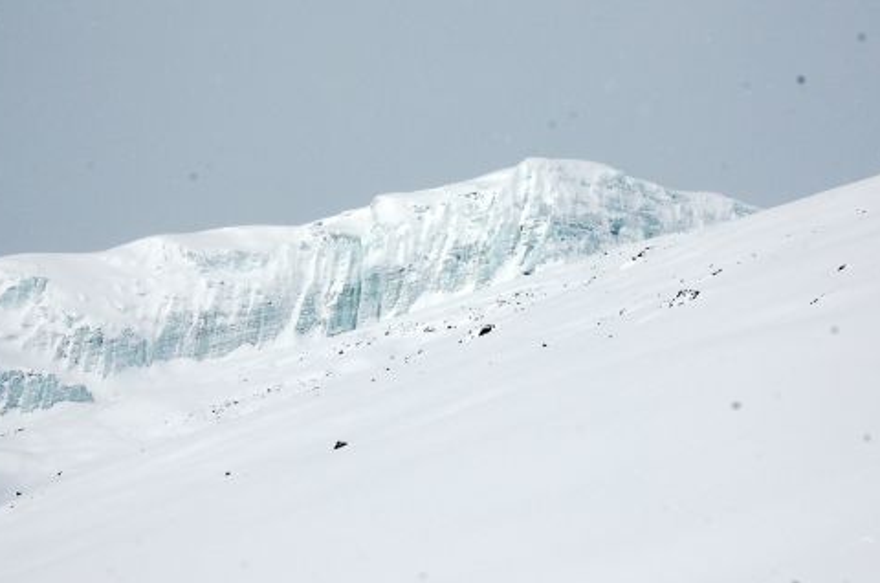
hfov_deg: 27.0
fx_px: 1830
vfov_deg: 18.1
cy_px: 261
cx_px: 466
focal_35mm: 75
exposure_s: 1/640
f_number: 13
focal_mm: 40
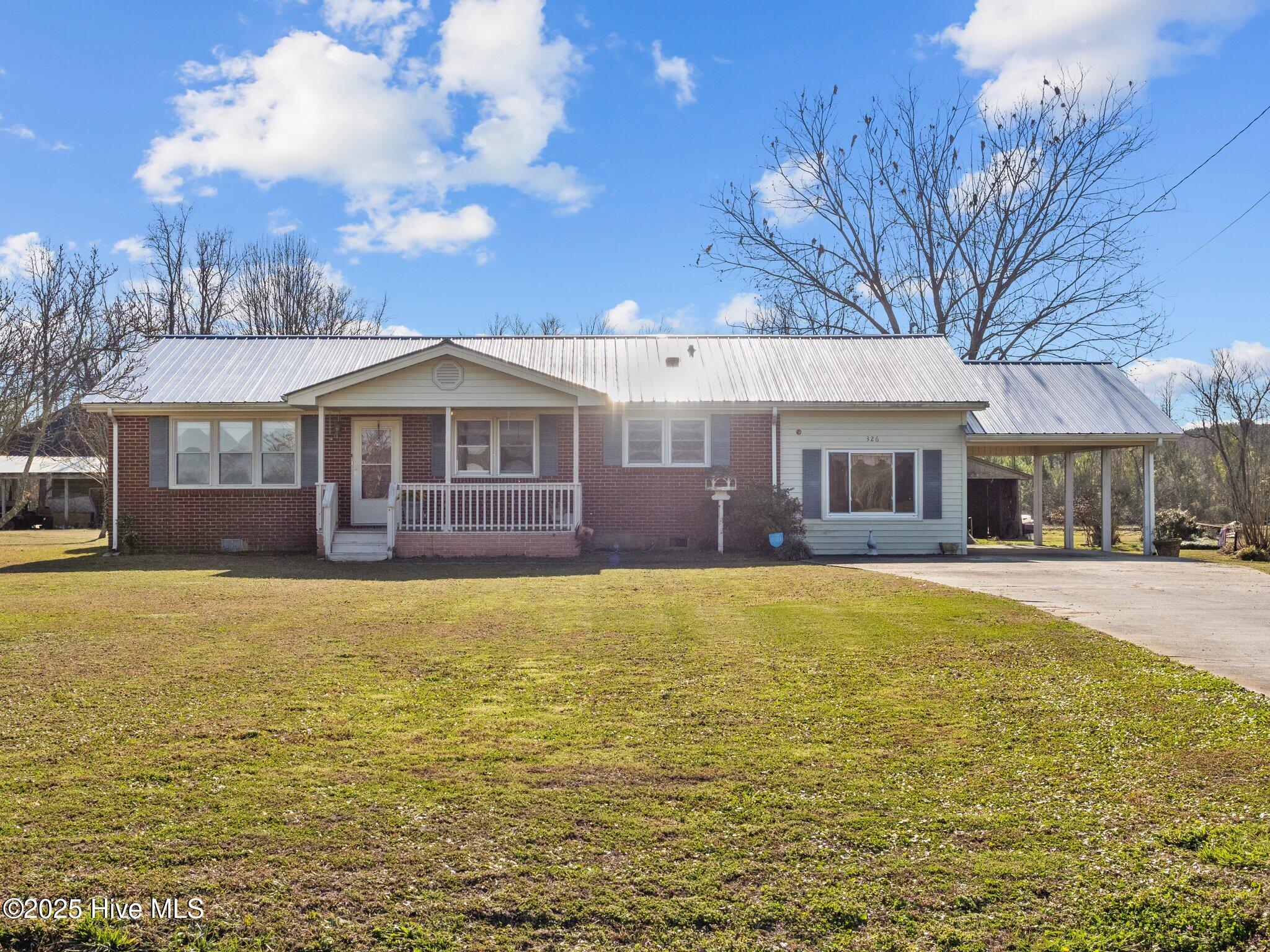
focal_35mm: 48
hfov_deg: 39.7
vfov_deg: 30.3
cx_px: 635
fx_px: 1761
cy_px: 476
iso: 200
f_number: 5.6
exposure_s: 1/1600
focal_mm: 24
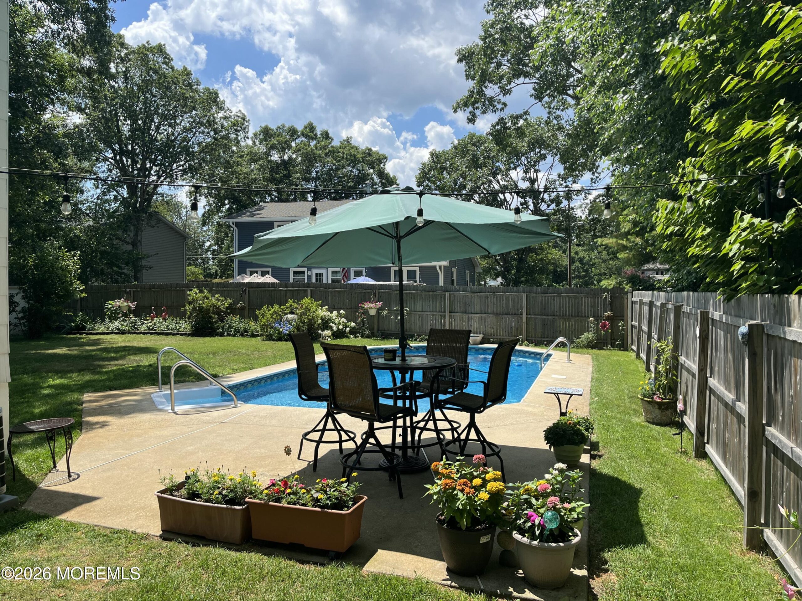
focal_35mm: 26
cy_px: 300
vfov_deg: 53.1
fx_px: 602
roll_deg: -0.8
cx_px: 401
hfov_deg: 67.3
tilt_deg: -2.2
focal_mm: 5.1
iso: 50
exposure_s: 1/2632
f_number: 1.6
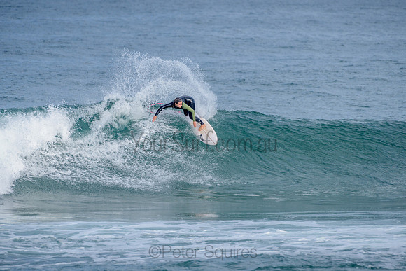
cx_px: 203
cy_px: 136
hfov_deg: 3.4
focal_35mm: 612
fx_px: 6904
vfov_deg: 2.2
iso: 200
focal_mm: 500
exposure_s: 1/1250
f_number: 5.6
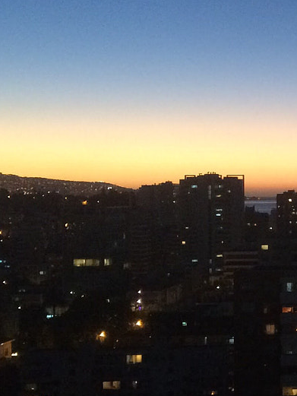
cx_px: 520
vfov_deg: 22.0
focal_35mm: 89
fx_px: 1018
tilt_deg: -1.2
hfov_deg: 14.7
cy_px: 204
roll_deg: +0.1
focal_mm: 4.15
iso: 320
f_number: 2.2
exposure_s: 1/20
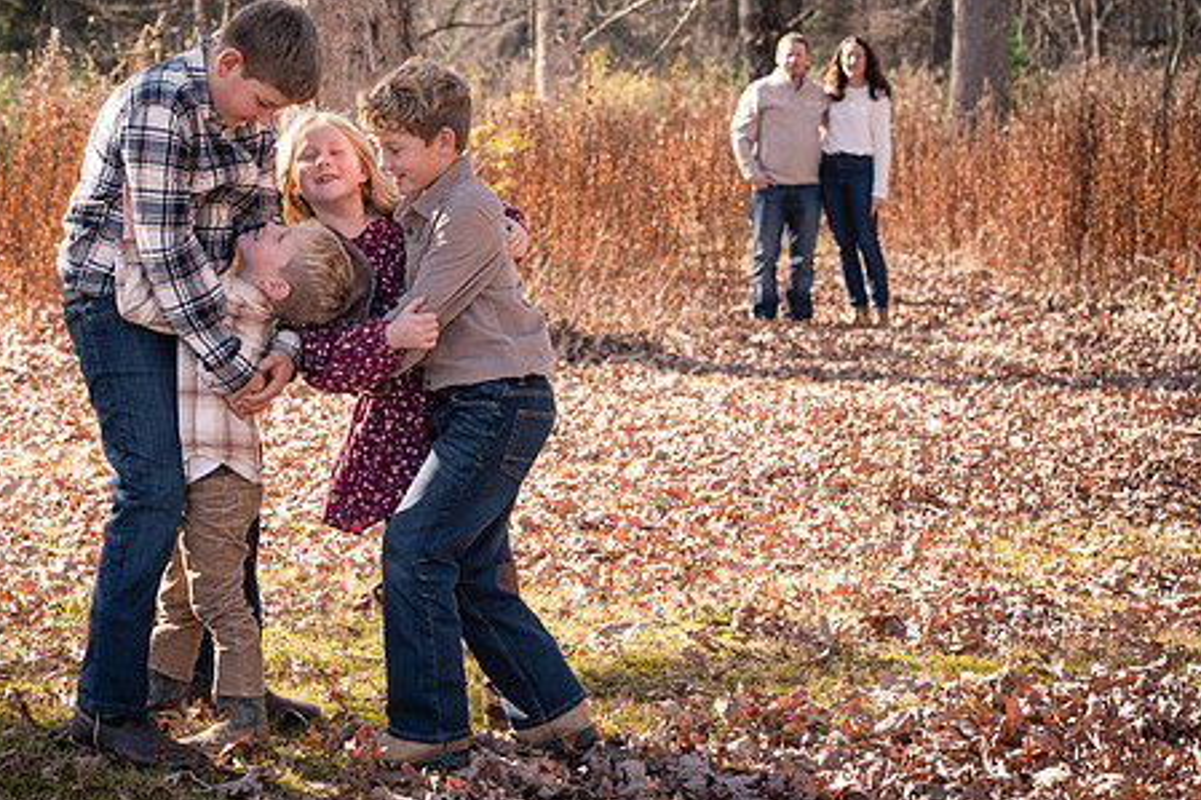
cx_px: 431
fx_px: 3935
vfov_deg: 11.6
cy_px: 314
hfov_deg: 17.3
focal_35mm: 118
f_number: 6.3
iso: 250
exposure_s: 1/250
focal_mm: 85
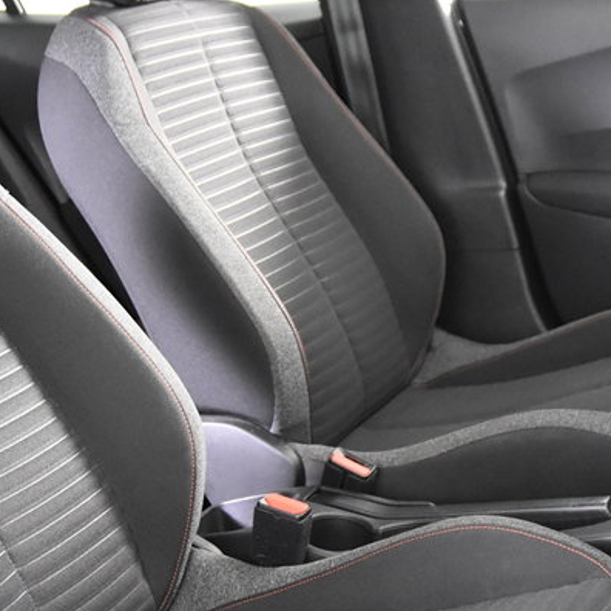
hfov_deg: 26.1
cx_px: 301
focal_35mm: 66
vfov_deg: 26.1
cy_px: 331
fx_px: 1318
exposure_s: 1/30
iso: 5600
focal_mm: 20
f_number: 2.8
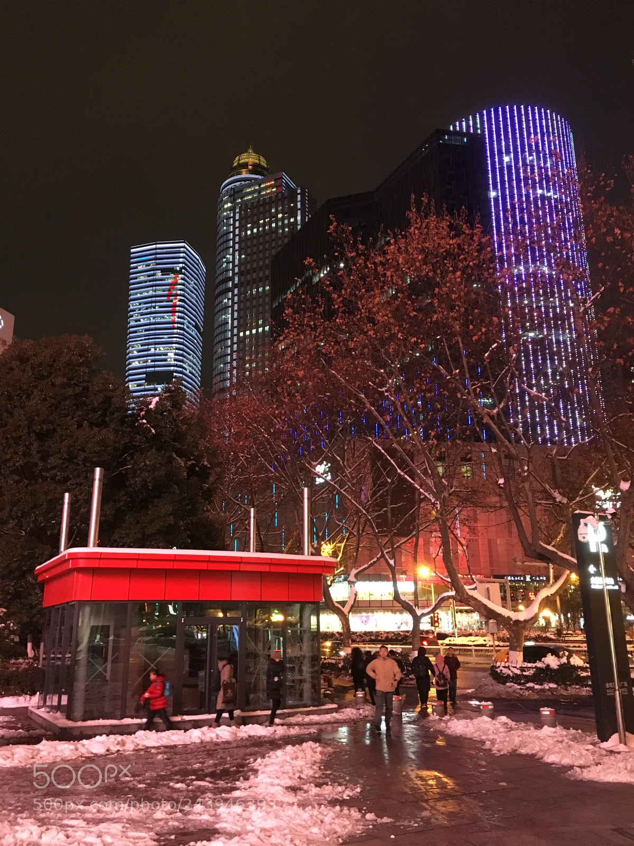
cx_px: 317
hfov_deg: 48.2
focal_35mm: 29
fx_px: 708
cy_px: 423
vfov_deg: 61.7
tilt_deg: +16.6
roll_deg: +1.3
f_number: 2.2
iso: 250
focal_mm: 4.15
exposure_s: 1/17
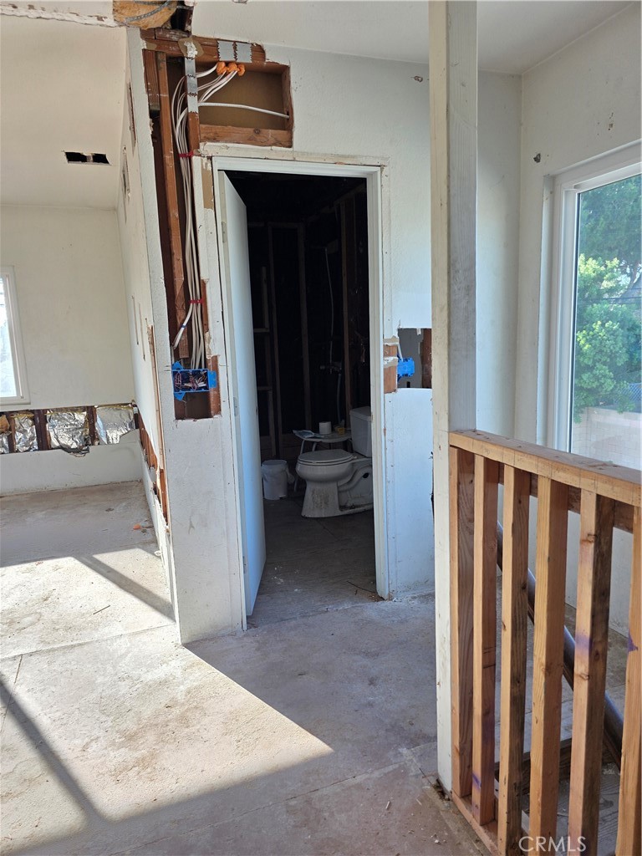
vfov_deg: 73.9
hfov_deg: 58.9
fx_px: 569
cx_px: 321
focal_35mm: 23
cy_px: 428
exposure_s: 1/180
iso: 50
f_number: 1.7
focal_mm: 6.3
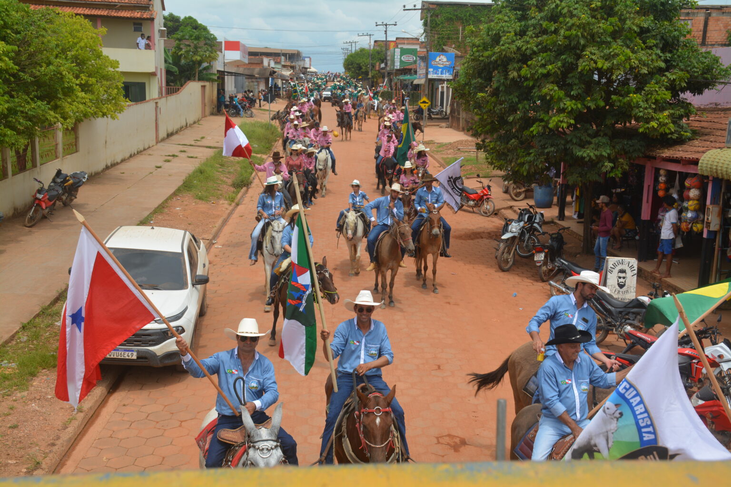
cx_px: 366
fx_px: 914
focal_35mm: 45
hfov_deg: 43.6
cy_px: 244
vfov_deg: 29.9
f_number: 8
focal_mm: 30
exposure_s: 1/250
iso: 100
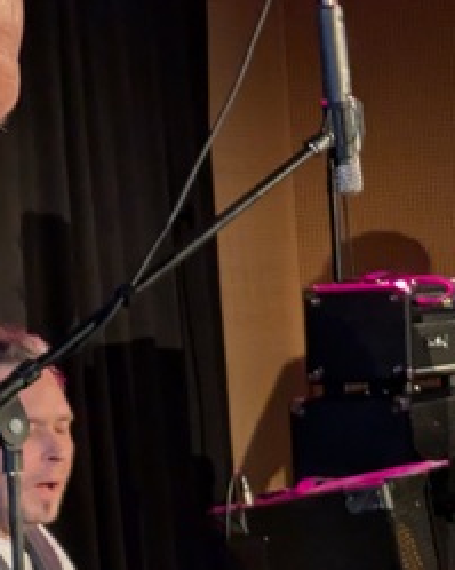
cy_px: 649
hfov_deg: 9.6
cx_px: 391
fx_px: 2695
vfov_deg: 11.8
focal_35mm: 160
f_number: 1.89
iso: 249
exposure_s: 1/50
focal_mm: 5.43
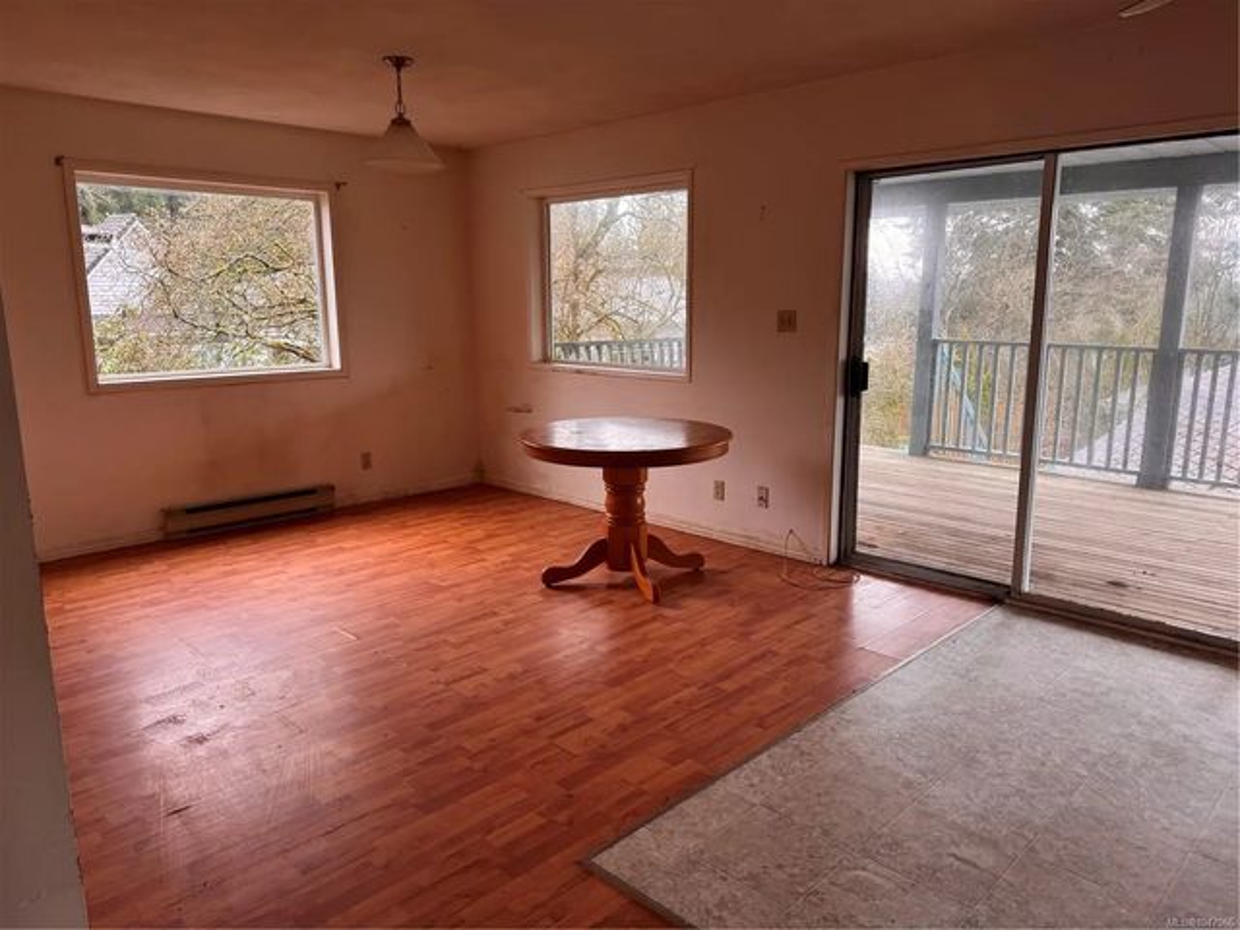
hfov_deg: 71.6
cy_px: 465
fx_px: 860
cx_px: 620
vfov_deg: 56.8
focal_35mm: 24
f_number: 1.78
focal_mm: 6.76
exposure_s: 1/121
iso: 64
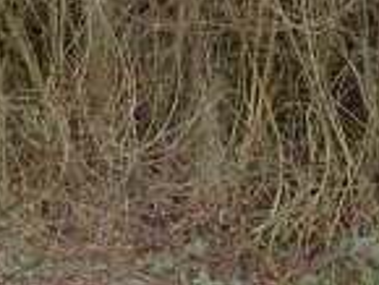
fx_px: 2213
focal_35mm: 202
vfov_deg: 7.4
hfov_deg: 9.7
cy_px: 213
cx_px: 342
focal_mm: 8.5
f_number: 3.2
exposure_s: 1/136
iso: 200
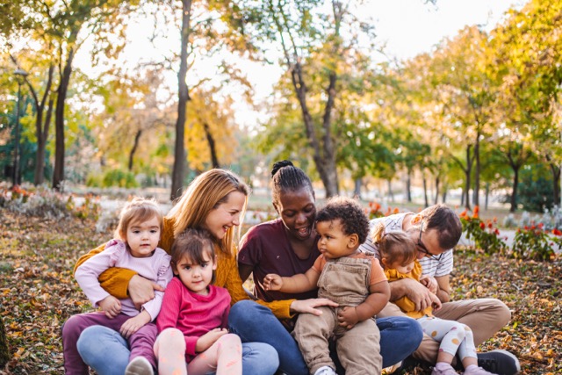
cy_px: 188
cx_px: 281
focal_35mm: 35
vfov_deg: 37.9
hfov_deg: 54.4
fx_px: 546
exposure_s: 1/400
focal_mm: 35
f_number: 1.8
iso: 200
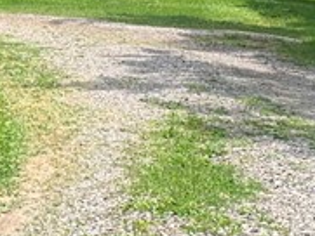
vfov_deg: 9.8
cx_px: -157
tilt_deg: +0.2
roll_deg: +0.4
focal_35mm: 147
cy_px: -113
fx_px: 1339
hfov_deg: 12.7
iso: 25
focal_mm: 4.25
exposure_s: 1/1266
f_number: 1.8
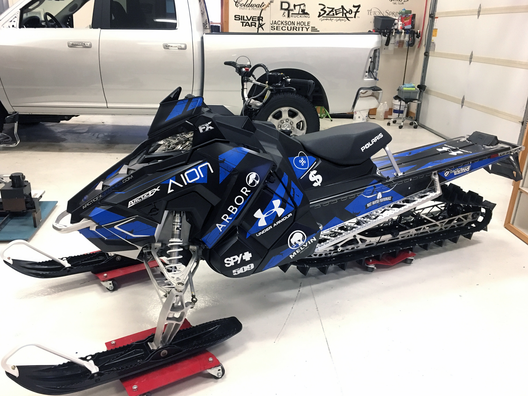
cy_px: 198
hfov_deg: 61.7
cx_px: 264
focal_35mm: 29
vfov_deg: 48.2
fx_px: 442
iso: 200
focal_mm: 4.15
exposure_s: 1/30
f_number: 2.2
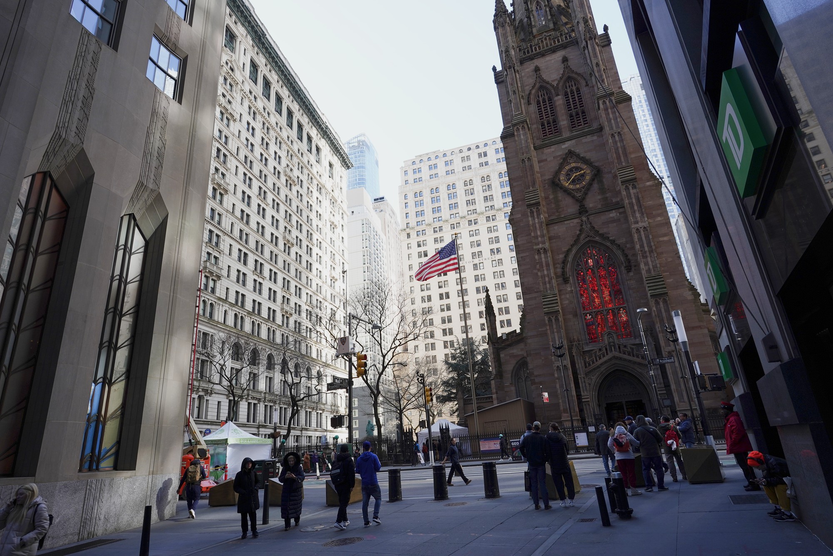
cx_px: 416
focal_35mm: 20
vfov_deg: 61.9
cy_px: 278
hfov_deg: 84.0
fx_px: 463
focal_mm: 20
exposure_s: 1/100
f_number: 10
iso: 400
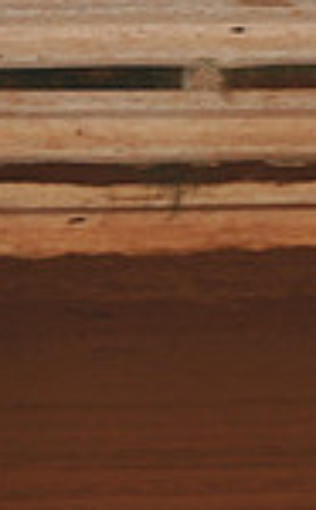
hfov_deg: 2.3
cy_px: 221
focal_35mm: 573
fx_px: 7941
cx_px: 968
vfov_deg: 3.7
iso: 800
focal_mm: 145
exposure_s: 1/320
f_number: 6.3
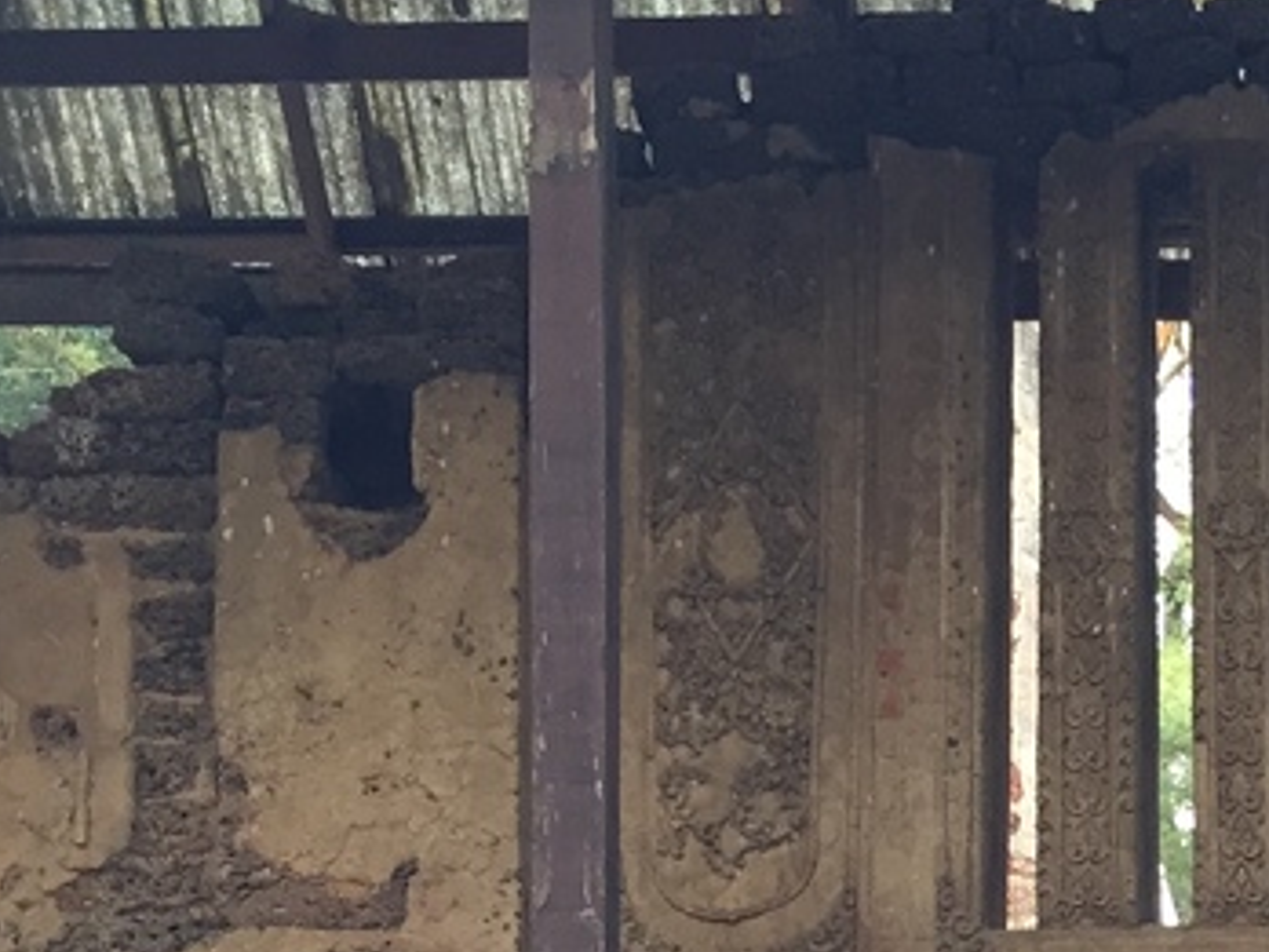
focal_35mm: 100
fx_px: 3666
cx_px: 1371
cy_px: 1091
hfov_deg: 18.9
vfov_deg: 14.4
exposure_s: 1/30
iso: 64
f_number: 2.2
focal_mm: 4.15
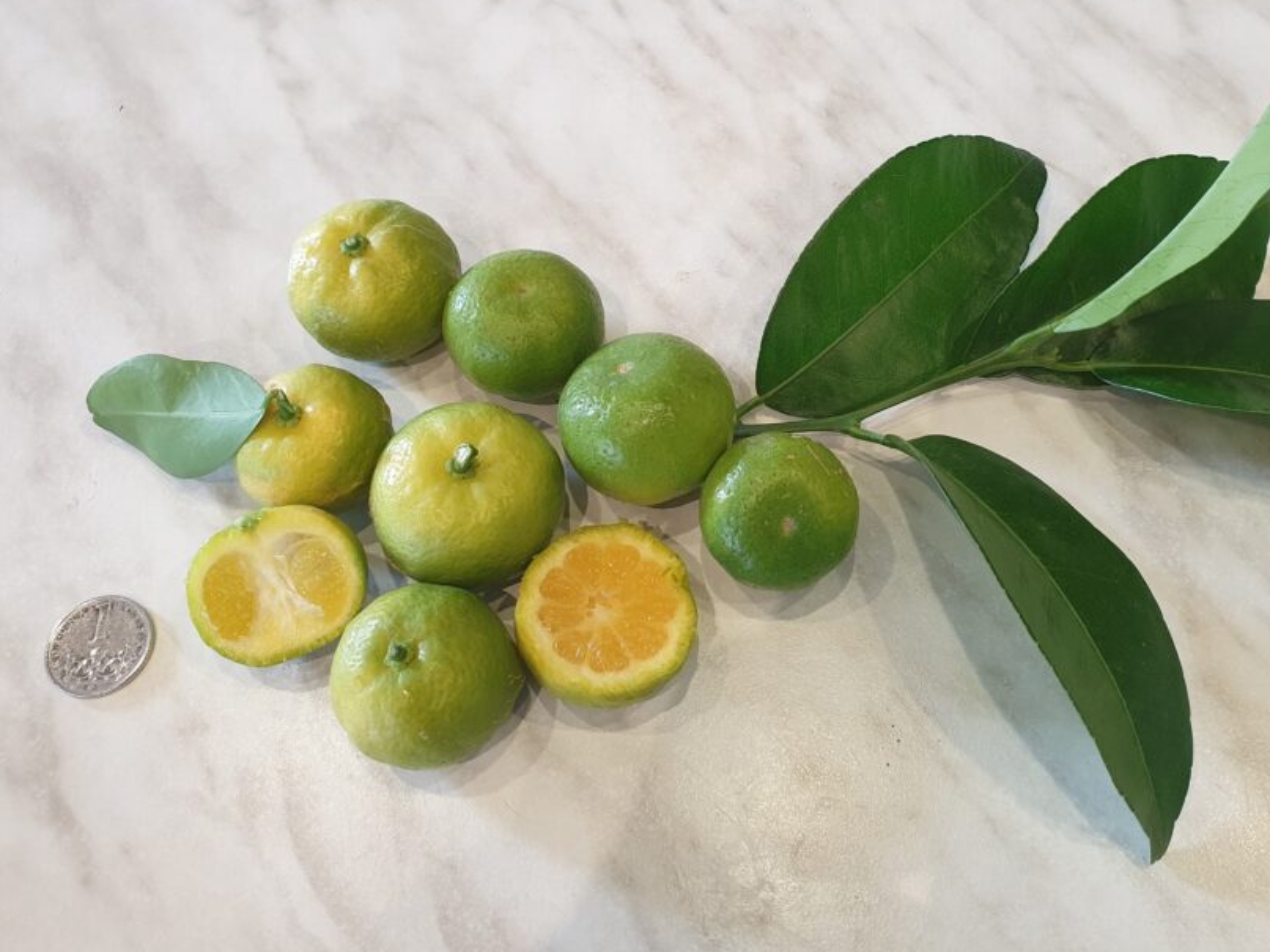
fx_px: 1211
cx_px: 777
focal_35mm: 33
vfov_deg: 42.6
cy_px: 360
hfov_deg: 54.9
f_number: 2.4
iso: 160
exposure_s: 1/50
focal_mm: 4.3
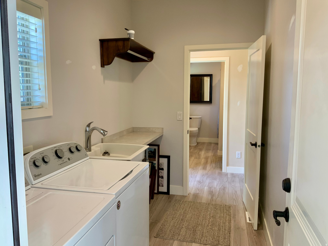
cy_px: 123
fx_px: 275
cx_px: 164
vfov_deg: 48.2
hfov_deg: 61.7
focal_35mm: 29
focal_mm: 3
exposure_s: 1/60
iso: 50
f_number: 1.8
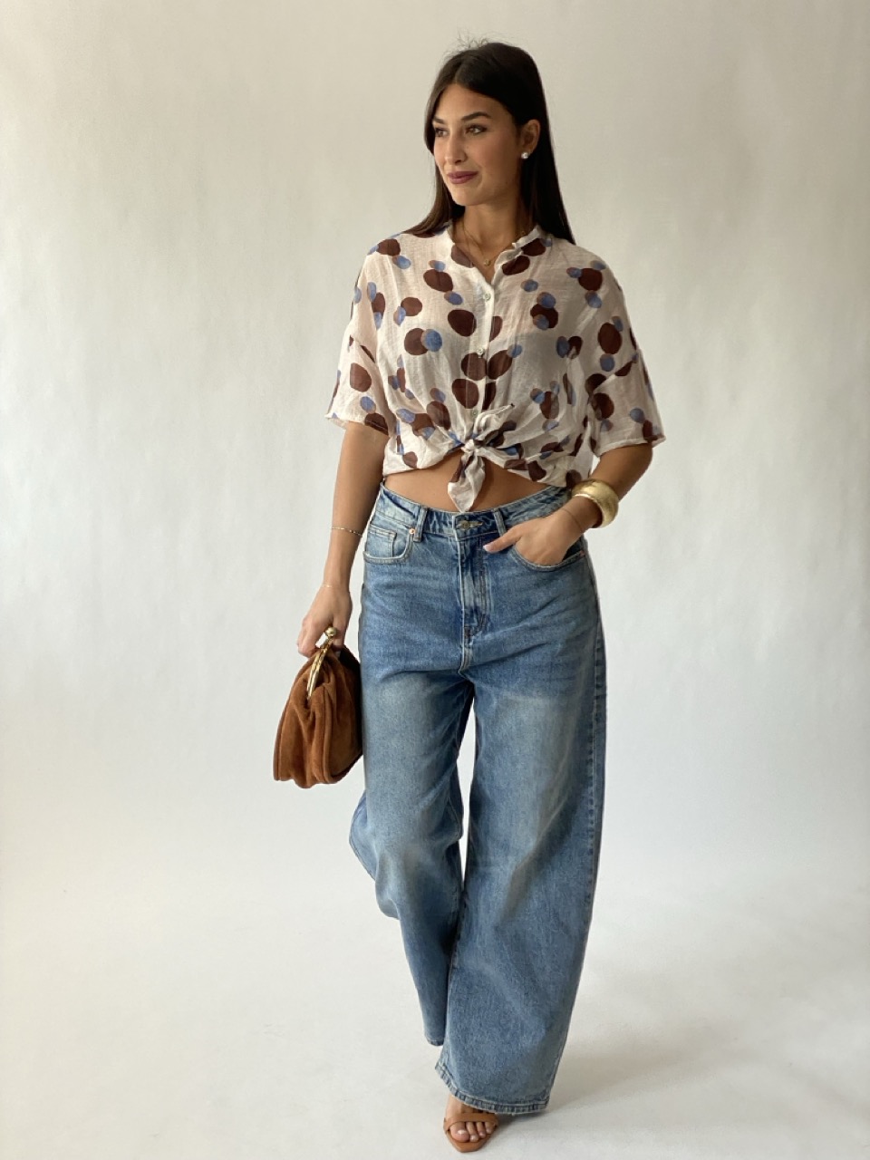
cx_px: 435
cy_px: 580
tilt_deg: -8.5
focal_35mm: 52
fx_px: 1743
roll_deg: -1.7
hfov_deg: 28.0
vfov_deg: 36.8
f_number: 2
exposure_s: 1/100
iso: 50
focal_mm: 6
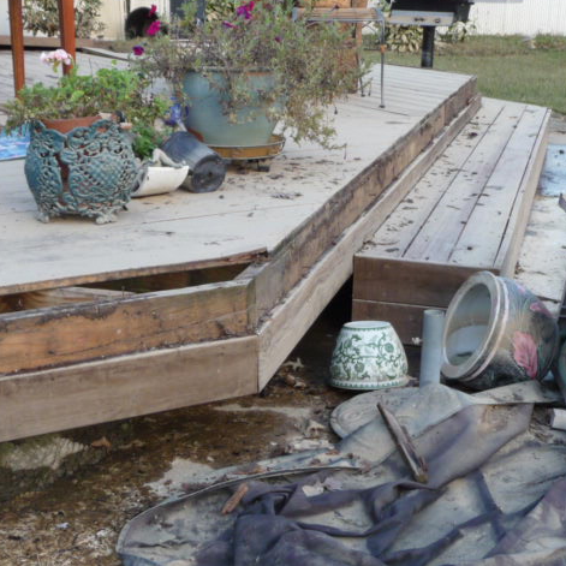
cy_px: 280
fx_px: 1110
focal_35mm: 60
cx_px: 227
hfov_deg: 28.5
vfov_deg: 28.6
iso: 100
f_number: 3.4
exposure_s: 1/30
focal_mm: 5
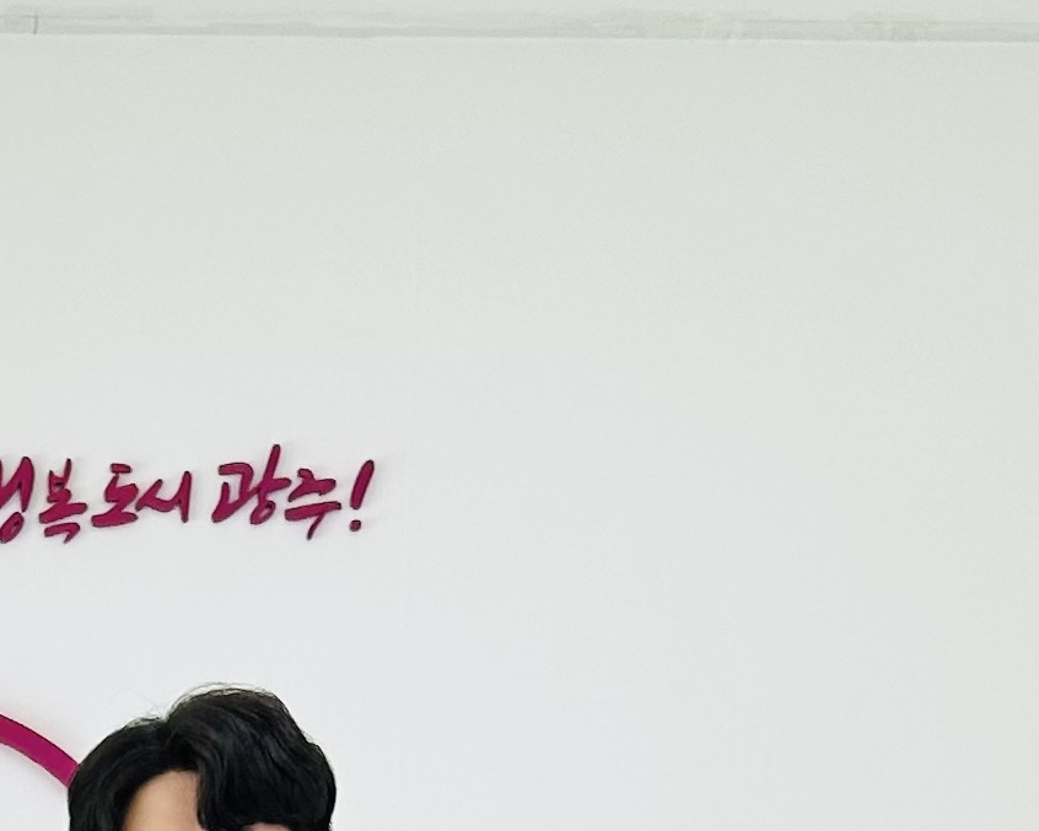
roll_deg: +0.0
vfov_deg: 11.2
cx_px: -195
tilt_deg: -8.1
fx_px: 3721
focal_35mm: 121
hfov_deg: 15.3
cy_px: 1825
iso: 40
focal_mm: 5.7
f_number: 1.5
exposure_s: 1/224
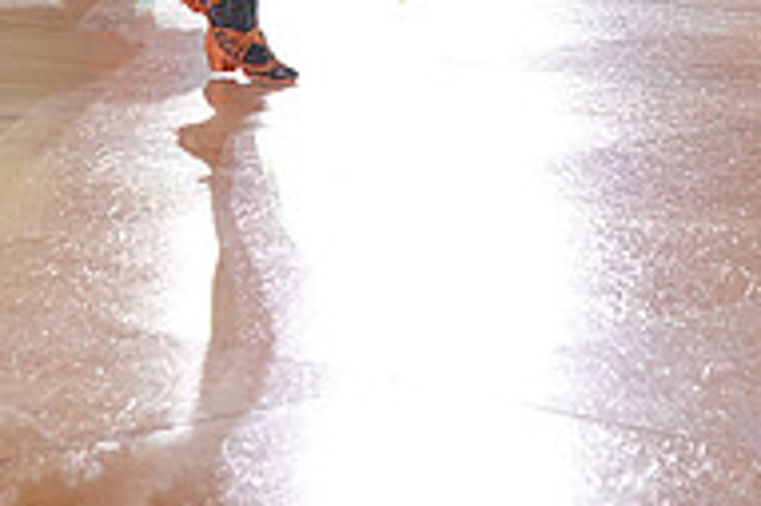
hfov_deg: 12.5
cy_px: -161
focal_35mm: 164
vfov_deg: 8.2
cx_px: 562
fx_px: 3464
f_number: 5.6
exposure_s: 1/400
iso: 5000
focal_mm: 54
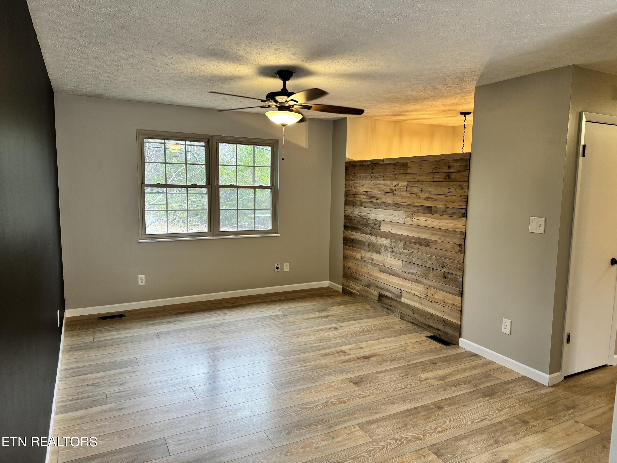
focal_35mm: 24
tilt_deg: -7.8
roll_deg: -1.3
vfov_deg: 56.8
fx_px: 428
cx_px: 308
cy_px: 232
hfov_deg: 71.6
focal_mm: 6.86
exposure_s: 1/60
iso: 160
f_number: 1.78
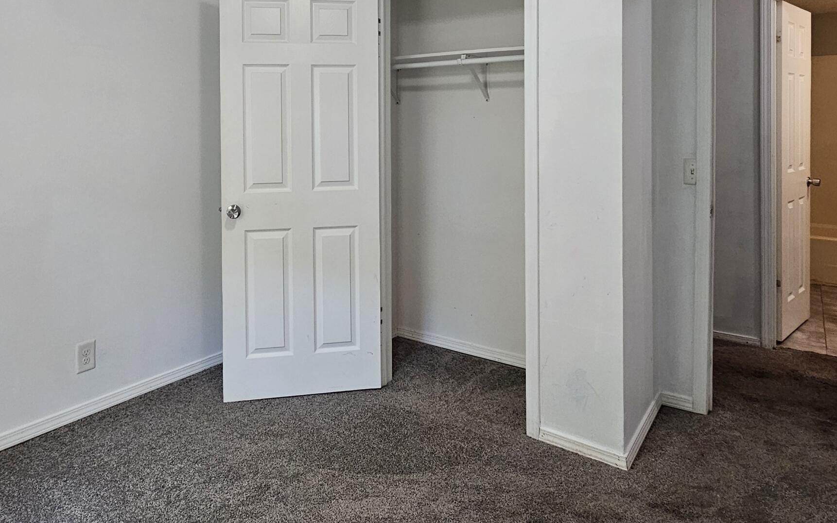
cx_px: 371
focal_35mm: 24
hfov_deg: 74.5
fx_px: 548
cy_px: 131
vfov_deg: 49.1
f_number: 2.2
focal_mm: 2.2
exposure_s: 1/60
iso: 200
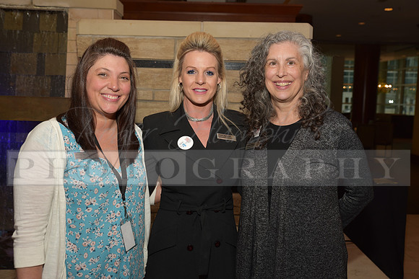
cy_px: 140
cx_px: 210
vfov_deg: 33.4
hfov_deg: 48.4
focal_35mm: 40
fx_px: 466
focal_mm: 40
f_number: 5
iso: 200
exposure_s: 1/60
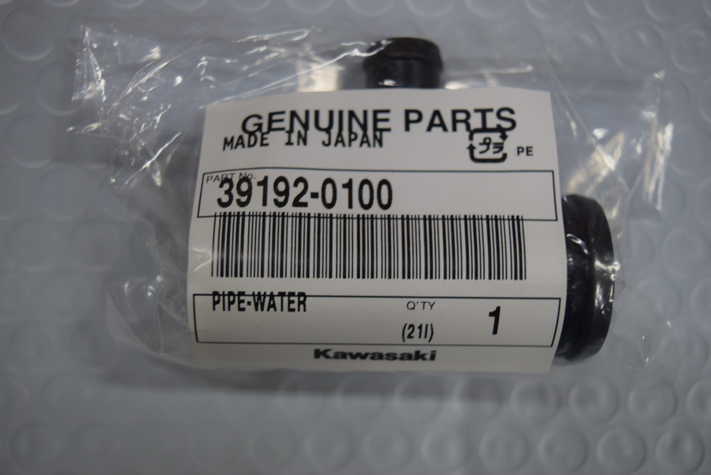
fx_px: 919
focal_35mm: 46
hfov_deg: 42.3
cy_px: 238
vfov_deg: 29.0
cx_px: 356
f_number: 4.2
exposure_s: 1/60
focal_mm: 31
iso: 400
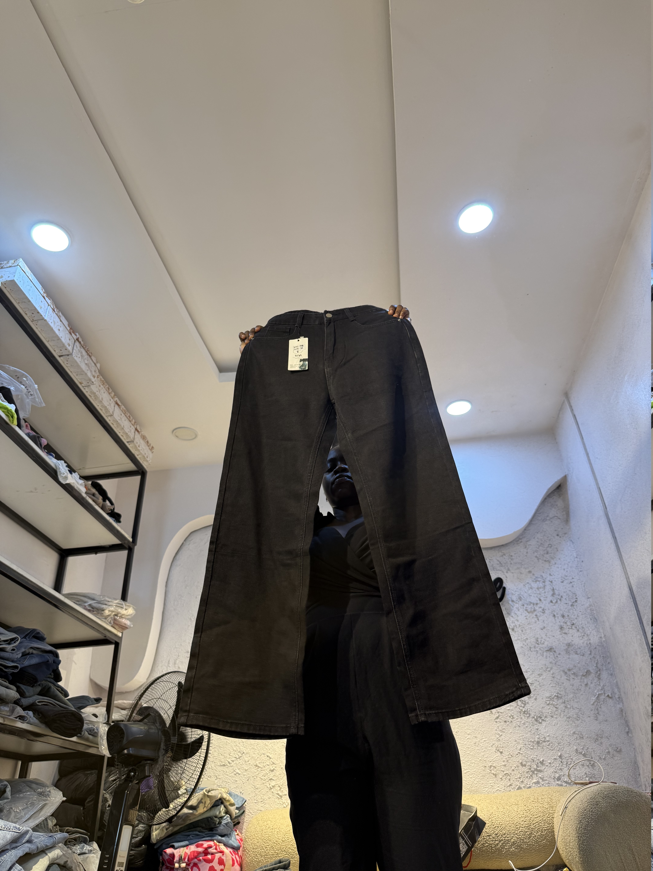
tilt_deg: +32.9
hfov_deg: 56.8
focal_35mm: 24
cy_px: 436
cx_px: 326
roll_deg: +2.8
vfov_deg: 71.6
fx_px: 604
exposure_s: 1/100
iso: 80
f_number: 1.78
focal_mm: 6.76
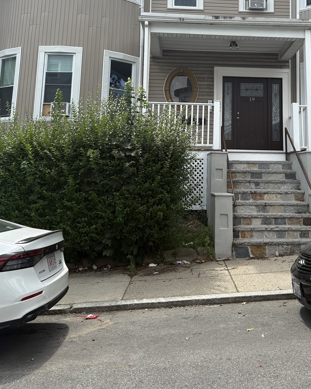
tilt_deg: +9.3
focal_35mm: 38
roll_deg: -1.7
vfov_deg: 46.3
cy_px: 98
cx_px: 211
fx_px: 437
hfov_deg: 38.7
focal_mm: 5.96
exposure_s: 1/2208
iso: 64
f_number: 1.6
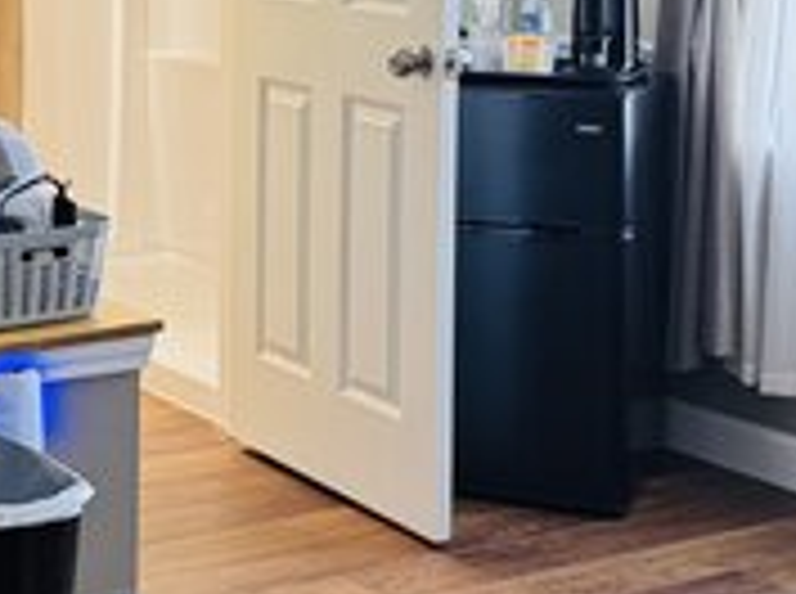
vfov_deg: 16.6
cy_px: 36
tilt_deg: -7.3
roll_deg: -0.3
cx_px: -67
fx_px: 1997
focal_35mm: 87
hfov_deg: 21.5
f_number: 1.78
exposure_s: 1/60
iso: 250
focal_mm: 6.76
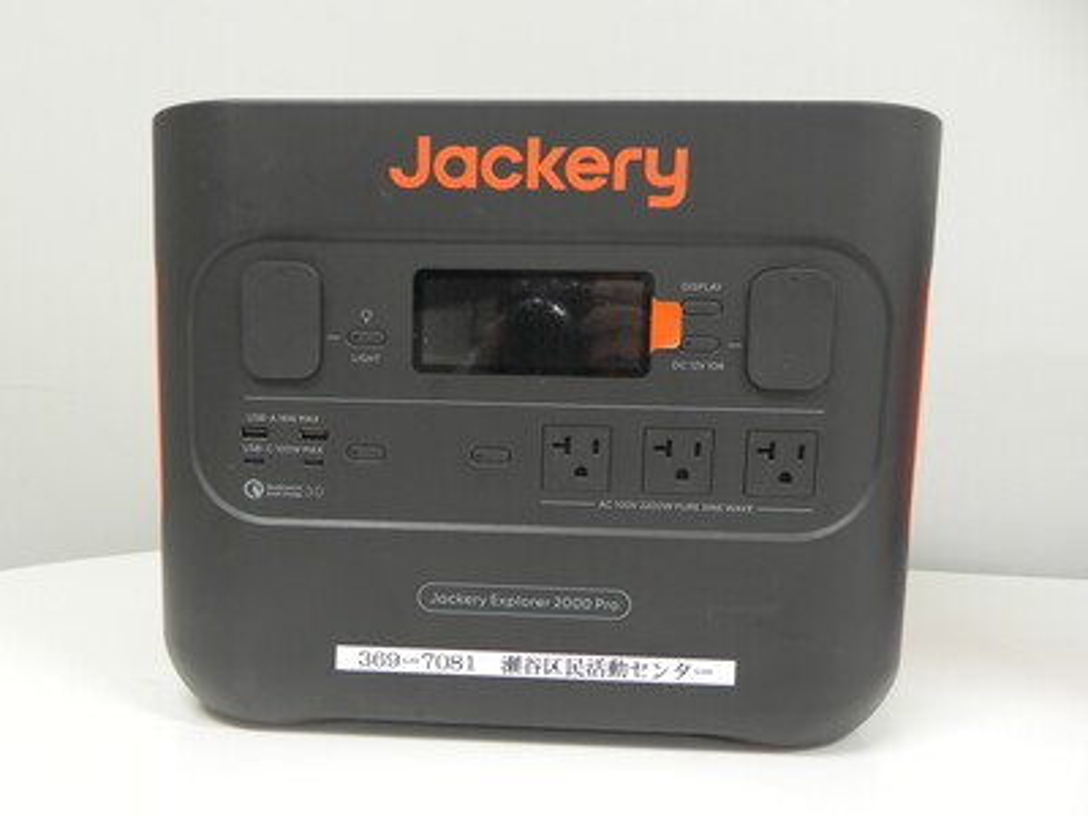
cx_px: 544
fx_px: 817
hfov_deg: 67.3
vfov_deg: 53.1
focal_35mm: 26
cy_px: 408
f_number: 2.8
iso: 160
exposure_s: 1/32.6
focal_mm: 4.6
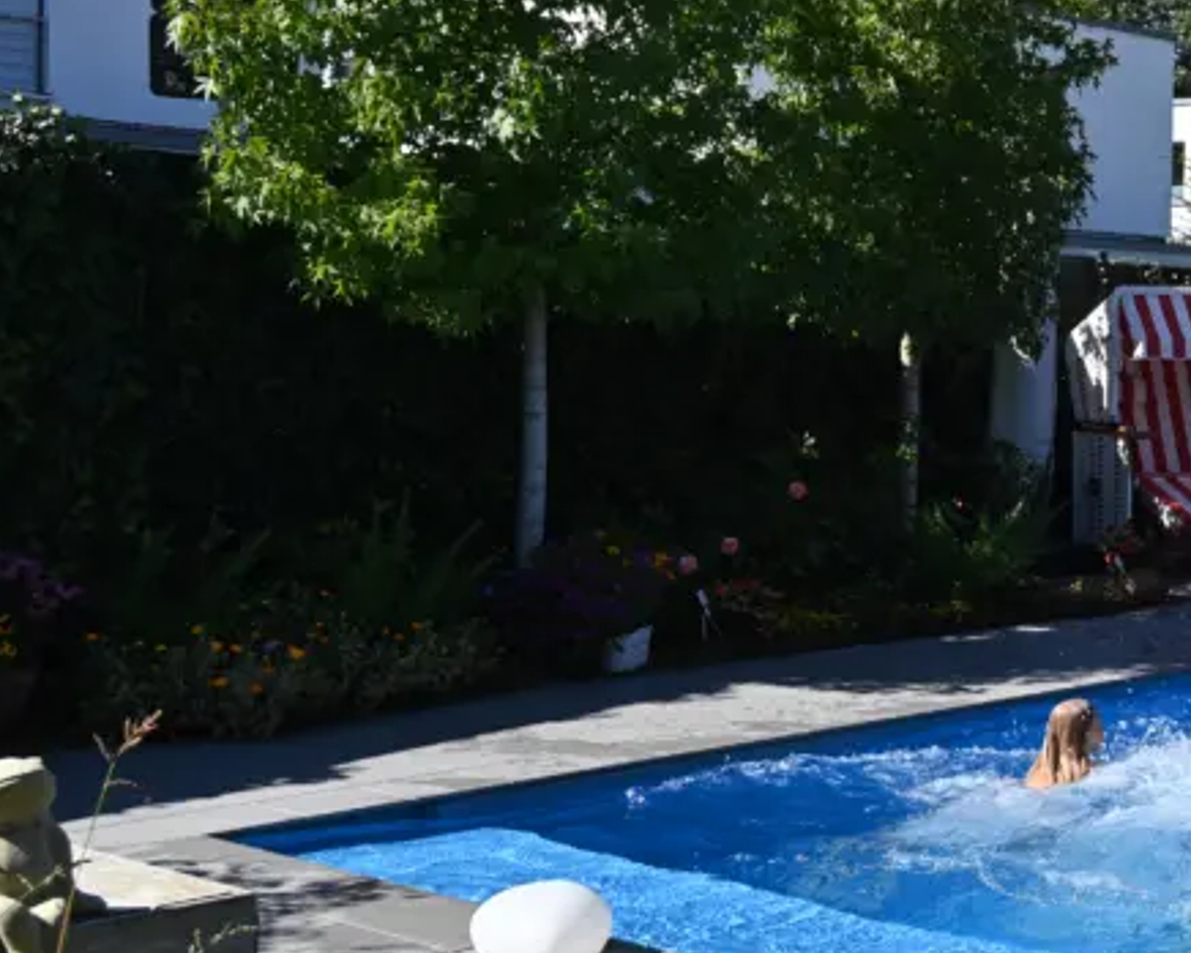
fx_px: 2366
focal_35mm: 67
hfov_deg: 26.0
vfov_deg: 22.7
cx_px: 1322
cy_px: 373
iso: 160
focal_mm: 30.5
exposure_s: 1/320
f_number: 9
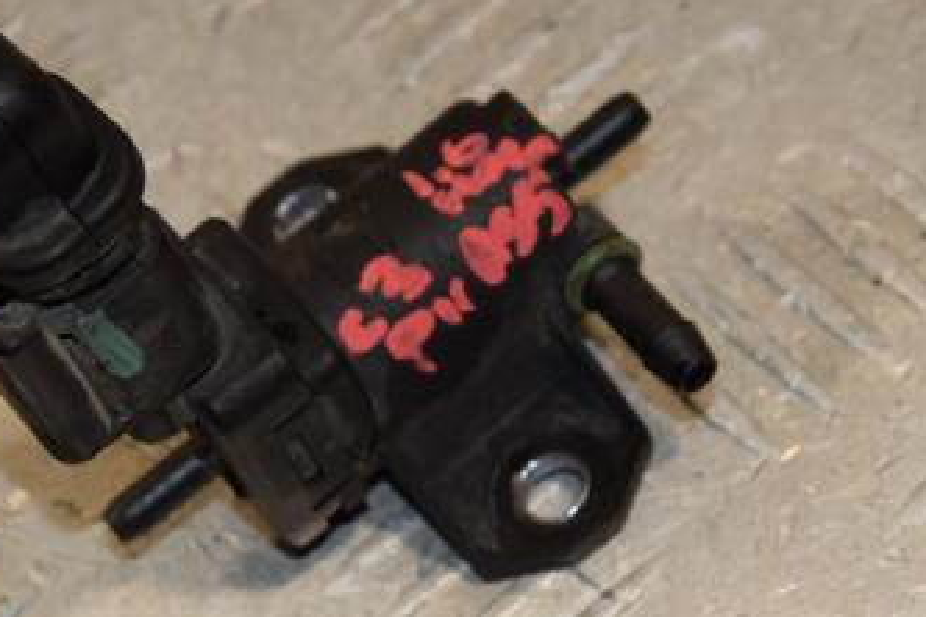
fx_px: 5219
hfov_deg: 10.1
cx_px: 348
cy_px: 303
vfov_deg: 6.8
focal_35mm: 203
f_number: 9
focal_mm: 75
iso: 800
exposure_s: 1/200
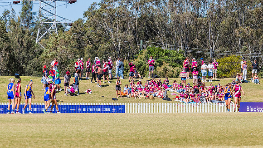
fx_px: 1722
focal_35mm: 247
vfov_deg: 4.9
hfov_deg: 8.7
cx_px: 131
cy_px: 78
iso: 800
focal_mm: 220
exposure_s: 1/1600
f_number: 10
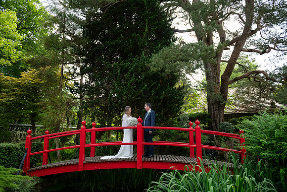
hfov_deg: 73.7
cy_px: 96
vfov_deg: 53.2
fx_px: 191
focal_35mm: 24
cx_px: 144
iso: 400
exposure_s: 1/1250
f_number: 3.5
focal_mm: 24
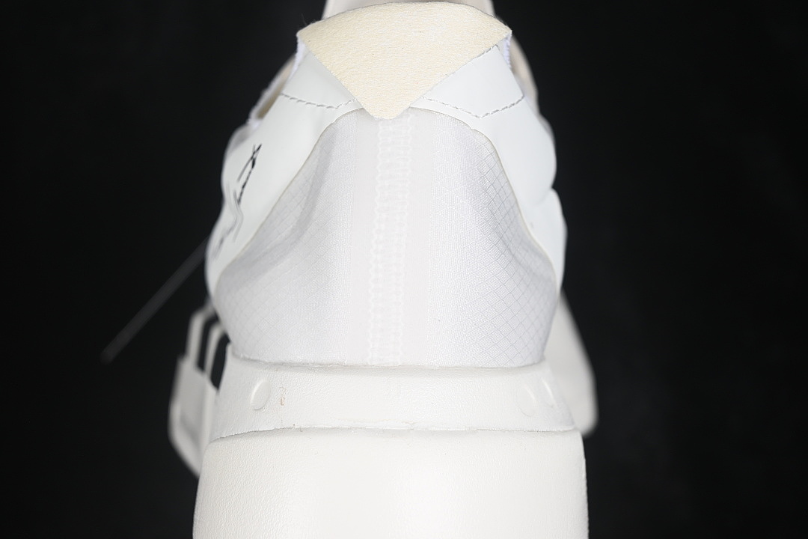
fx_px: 1683
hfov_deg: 27.0
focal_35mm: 75
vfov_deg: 18.2
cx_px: 404
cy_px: 270
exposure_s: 1/80
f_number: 7.1
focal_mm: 50
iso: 160
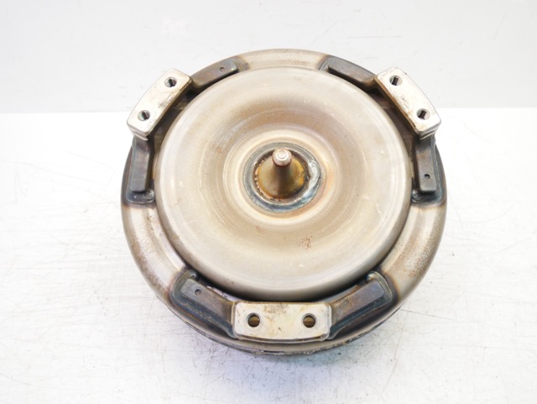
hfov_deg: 59.9
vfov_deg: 46.9
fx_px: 466
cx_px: 268
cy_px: 202
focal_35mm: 30
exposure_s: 1/60
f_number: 3.8
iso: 800
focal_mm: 15
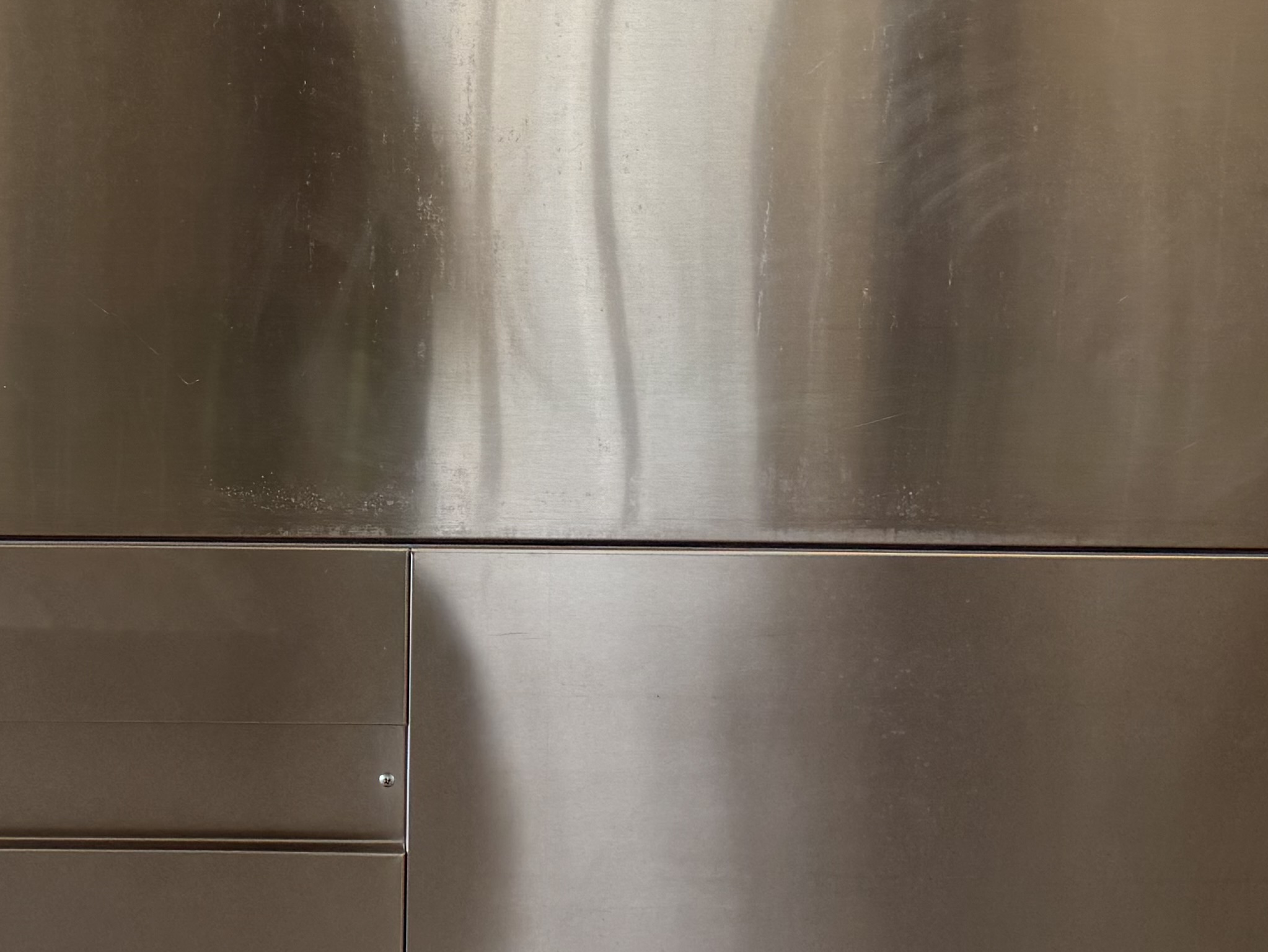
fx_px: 2455
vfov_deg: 21.9
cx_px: 218
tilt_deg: -13.2
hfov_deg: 28.2
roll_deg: -0.5
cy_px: 321
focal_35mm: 67
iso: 50
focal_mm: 6.76
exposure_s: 1/100
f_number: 1.78
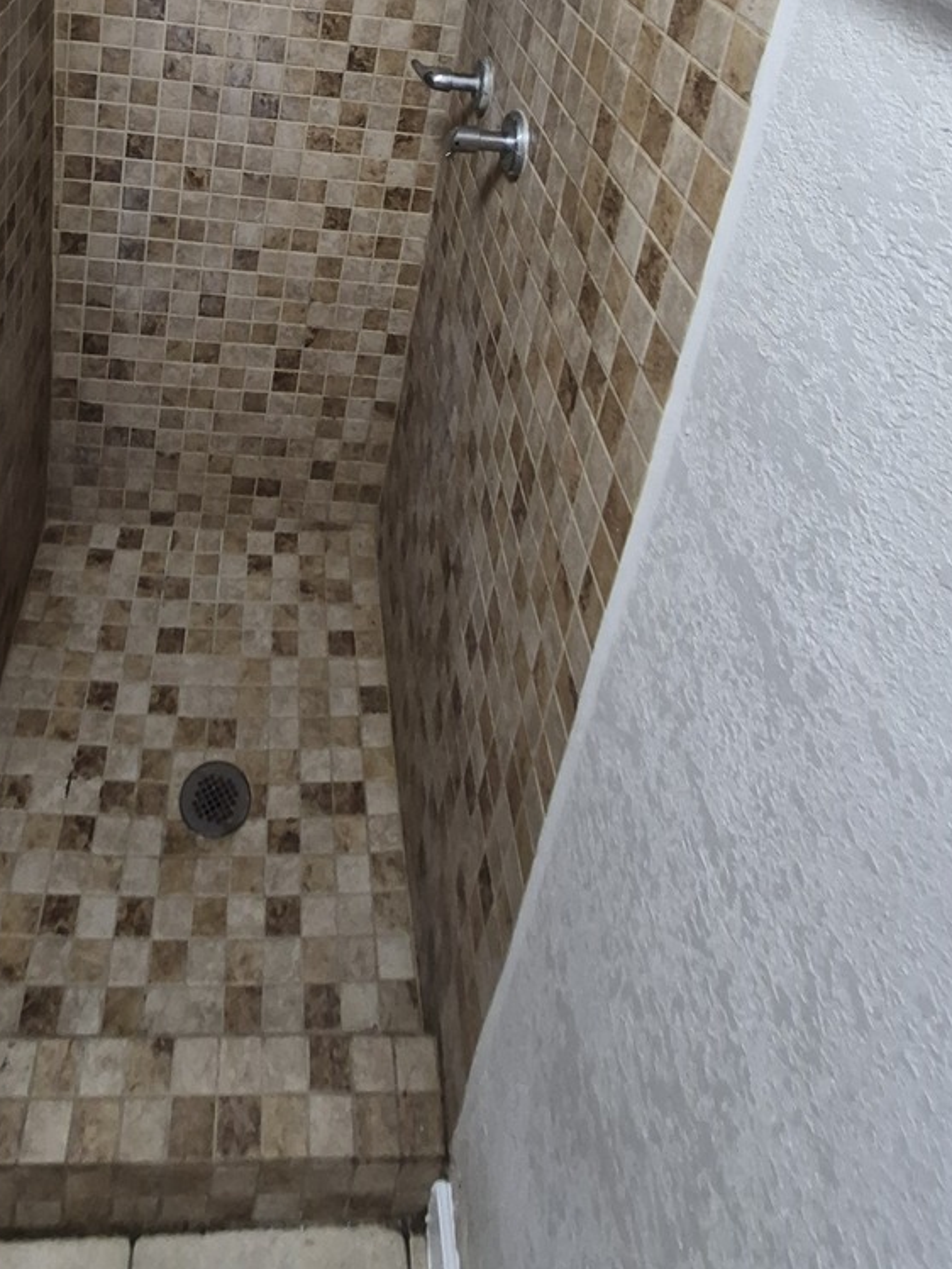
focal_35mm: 25
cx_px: 374
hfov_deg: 54.4
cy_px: 54
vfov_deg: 56.3
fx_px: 916
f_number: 2.2
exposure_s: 1/60
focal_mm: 1.74
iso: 250
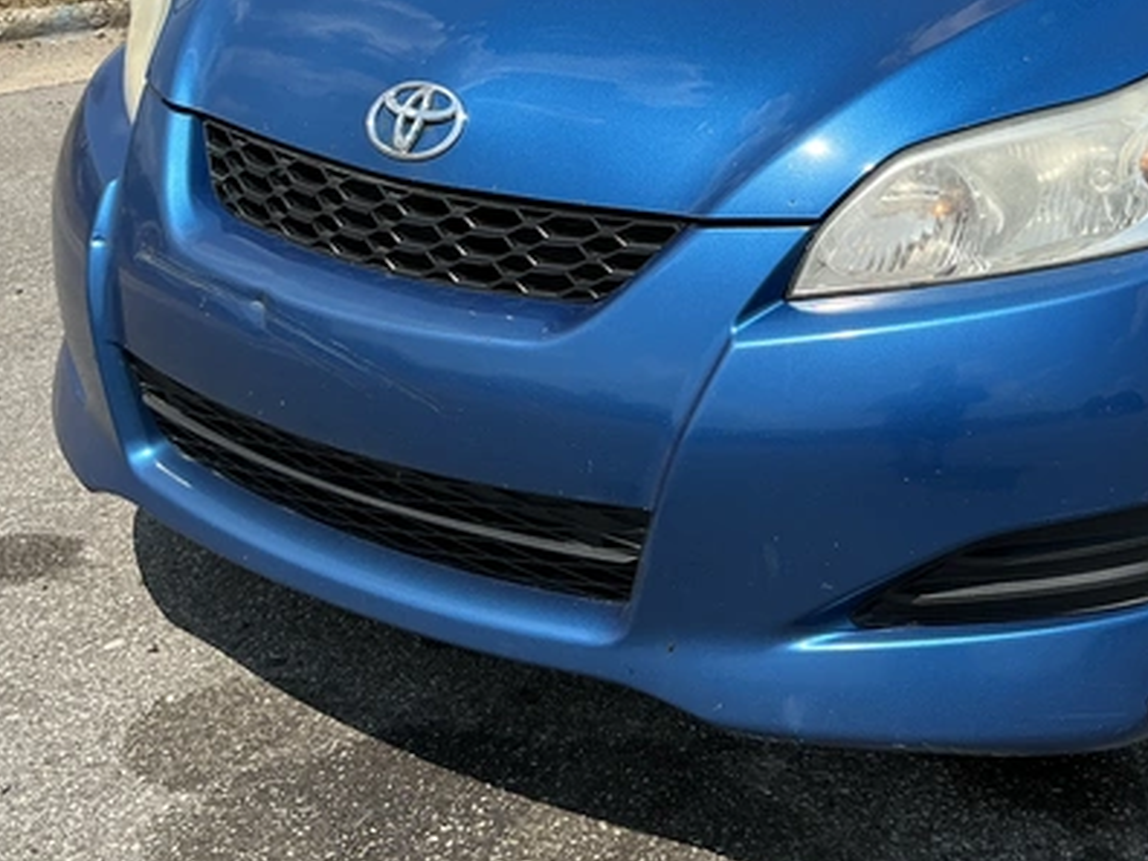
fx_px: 1758
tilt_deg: -12.6
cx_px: 907
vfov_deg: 27.0
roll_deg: -2.0
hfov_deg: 35.1
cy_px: 164
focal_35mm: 53
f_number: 1.8
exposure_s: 1/1786
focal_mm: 3
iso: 25
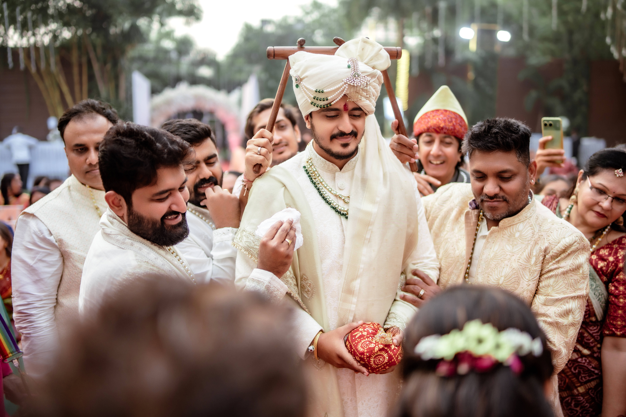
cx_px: 313
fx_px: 609
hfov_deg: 54.4
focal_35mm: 35
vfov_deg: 37.9
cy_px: 208
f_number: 1.4
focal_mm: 35
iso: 160
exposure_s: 1/320
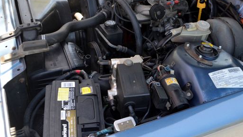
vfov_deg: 27.6
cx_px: 129
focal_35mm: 43
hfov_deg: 47.3
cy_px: 48
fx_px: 277
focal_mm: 22
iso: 360
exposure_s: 1/125
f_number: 5.6
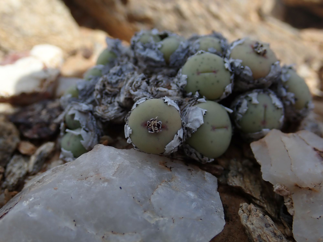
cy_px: 121
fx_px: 495
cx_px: 162
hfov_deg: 36.2
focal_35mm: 53
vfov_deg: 27.5
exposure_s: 1/400
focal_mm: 9.61
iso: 100
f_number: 4.5
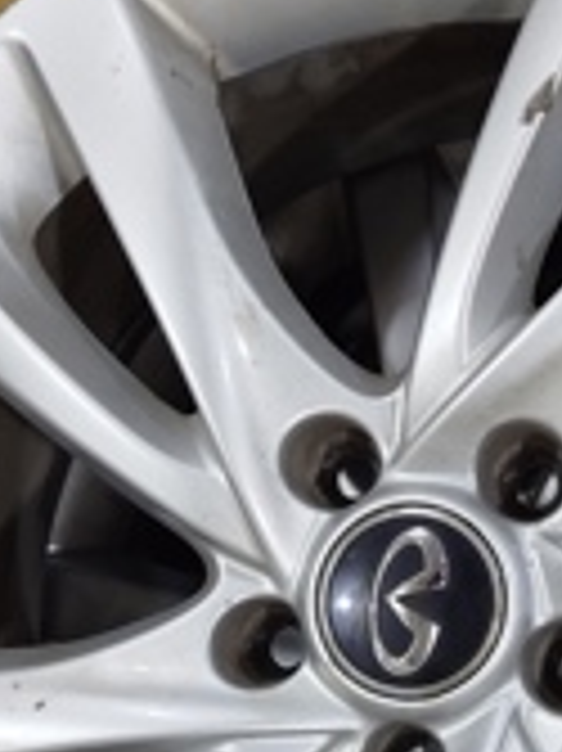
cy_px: 648
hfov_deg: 21.1
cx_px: 418
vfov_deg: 27.4
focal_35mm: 69
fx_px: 1496
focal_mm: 5.31
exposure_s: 1/33
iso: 320
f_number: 1.7
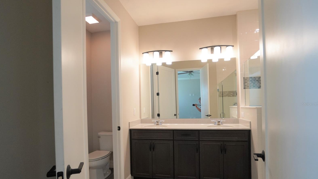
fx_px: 148
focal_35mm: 18
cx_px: 158
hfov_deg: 94.2
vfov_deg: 62.0
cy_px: 104
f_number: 4
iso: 1000
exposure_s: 1/160
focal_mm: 11
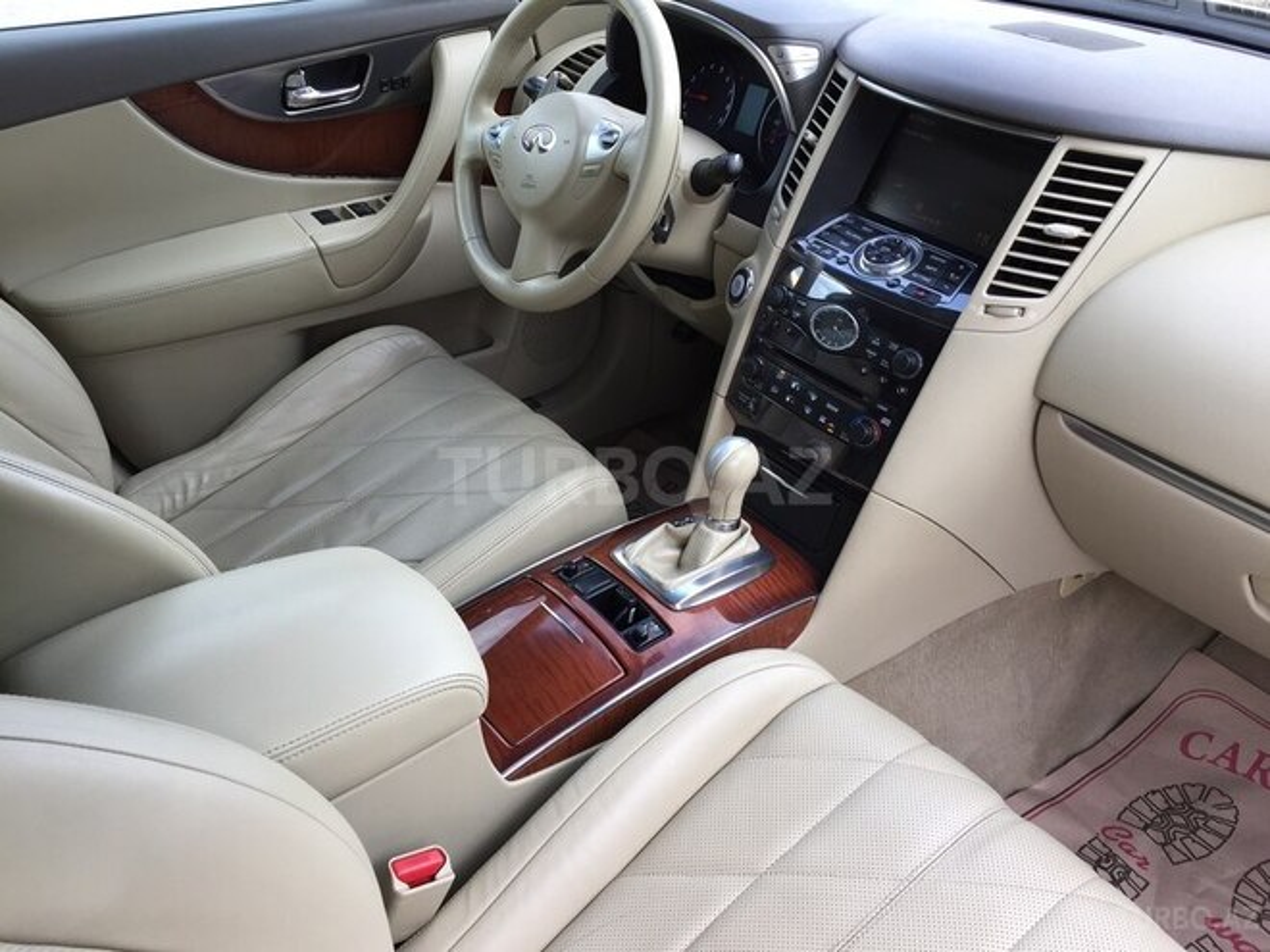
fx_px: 1064
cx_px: 635
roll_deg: +0.0
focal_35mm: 29
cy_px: 476
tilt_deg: -38.5
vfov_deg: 48.2
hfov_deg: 61.7
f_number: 2.2
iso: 32
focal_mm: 4.15
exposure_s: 1/100
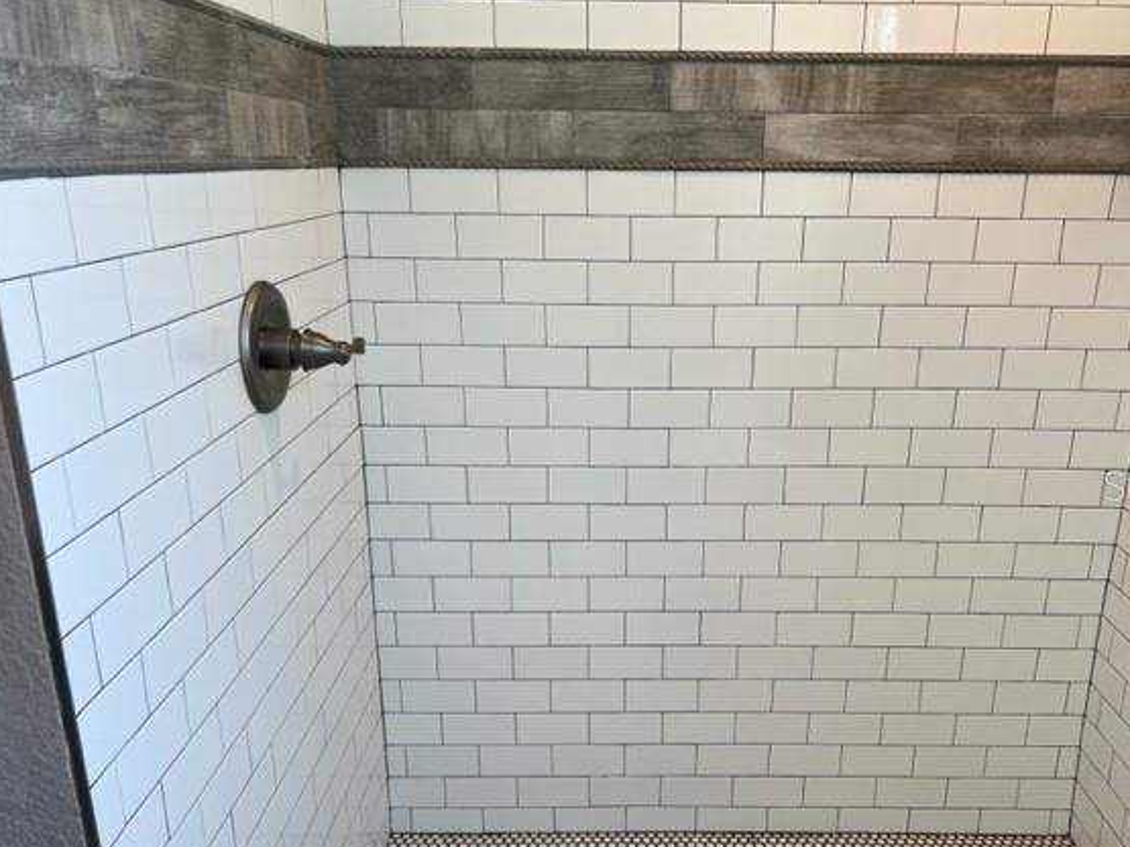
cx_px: 643
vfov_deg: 46.6
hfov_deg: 59.7
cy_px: 485
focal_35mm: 30
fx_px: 979
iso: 40
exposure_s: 1/120
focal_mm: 5.7
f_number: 1.5
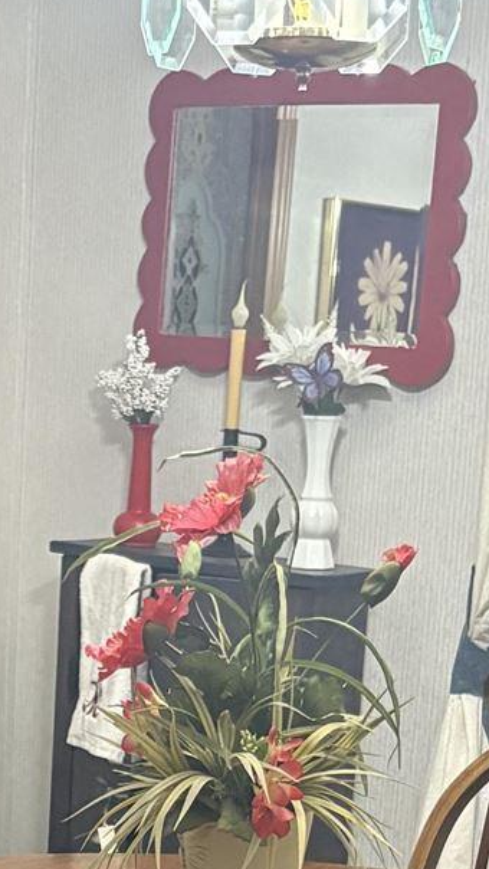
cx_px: 29
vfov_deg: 18.9
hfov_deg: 11.1
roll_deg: -2.8
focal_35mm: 108
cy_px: 994
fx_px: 2488
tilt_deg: -14.9
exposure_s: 1/60
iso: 400
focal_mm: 5.96
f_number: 1.6
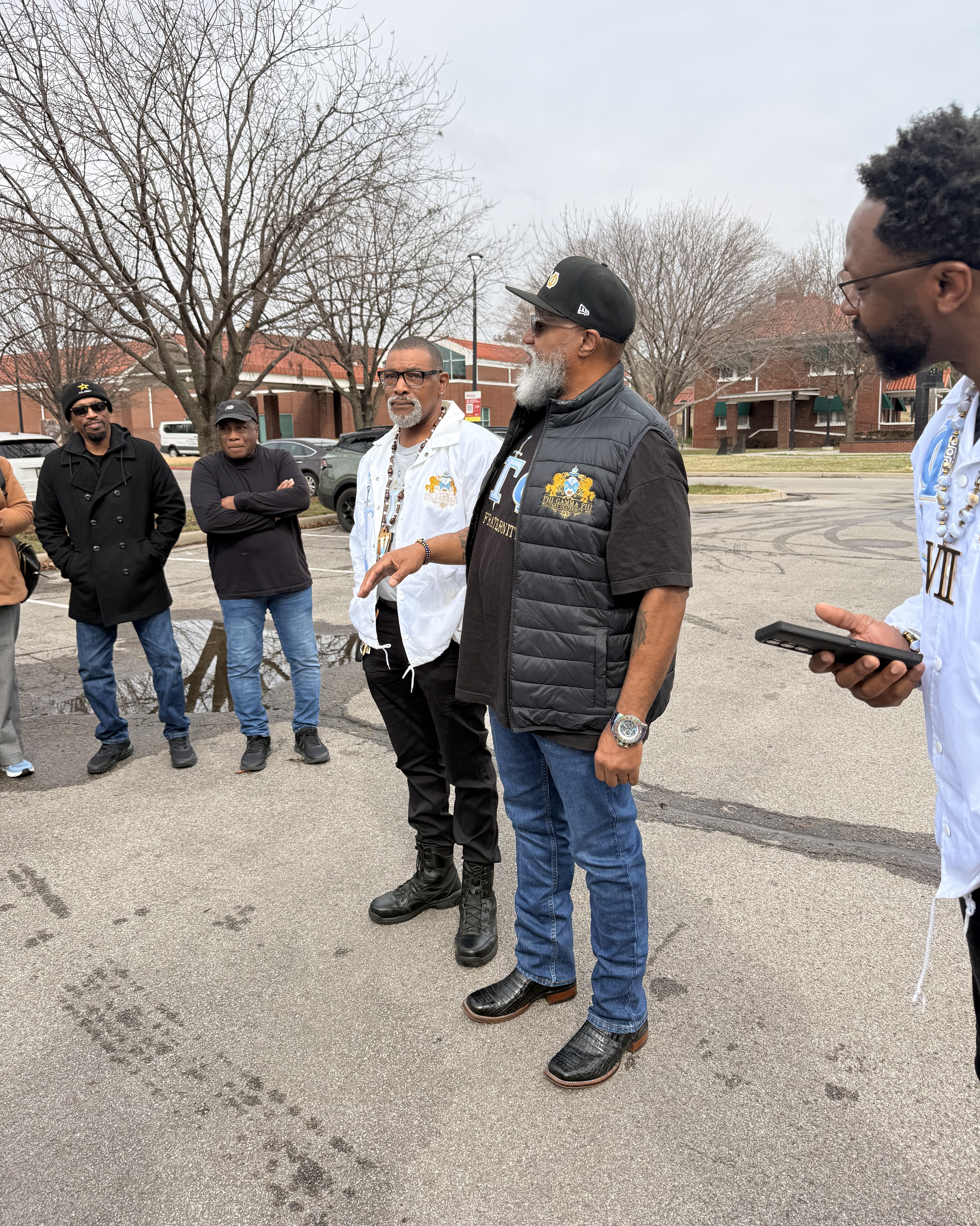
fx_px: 906
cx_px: 490
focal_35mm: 25
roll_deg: +0.6
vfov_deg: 68.0
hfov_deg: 56.8
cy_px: 577
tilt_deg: -7.8
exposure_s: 1/2703
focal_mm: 6.76
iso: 80
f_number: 1.78
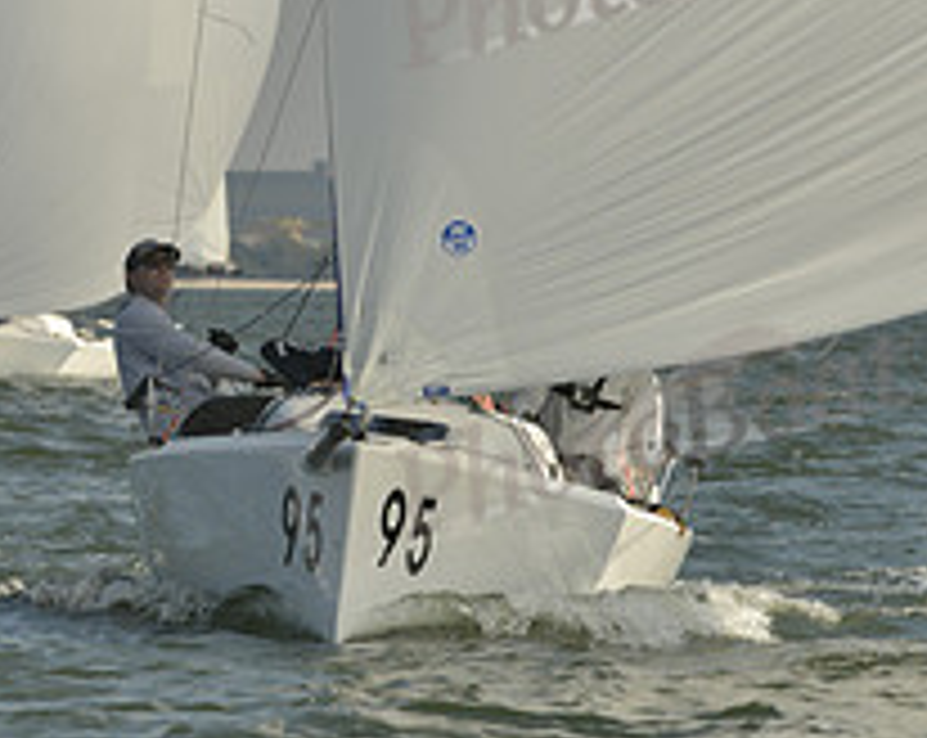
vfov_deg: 2.3
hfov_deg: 2.9
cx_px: 166
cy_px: 250
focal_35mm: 662
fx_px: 18128
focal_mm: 250
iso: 280
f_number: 9
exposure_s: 1/1250
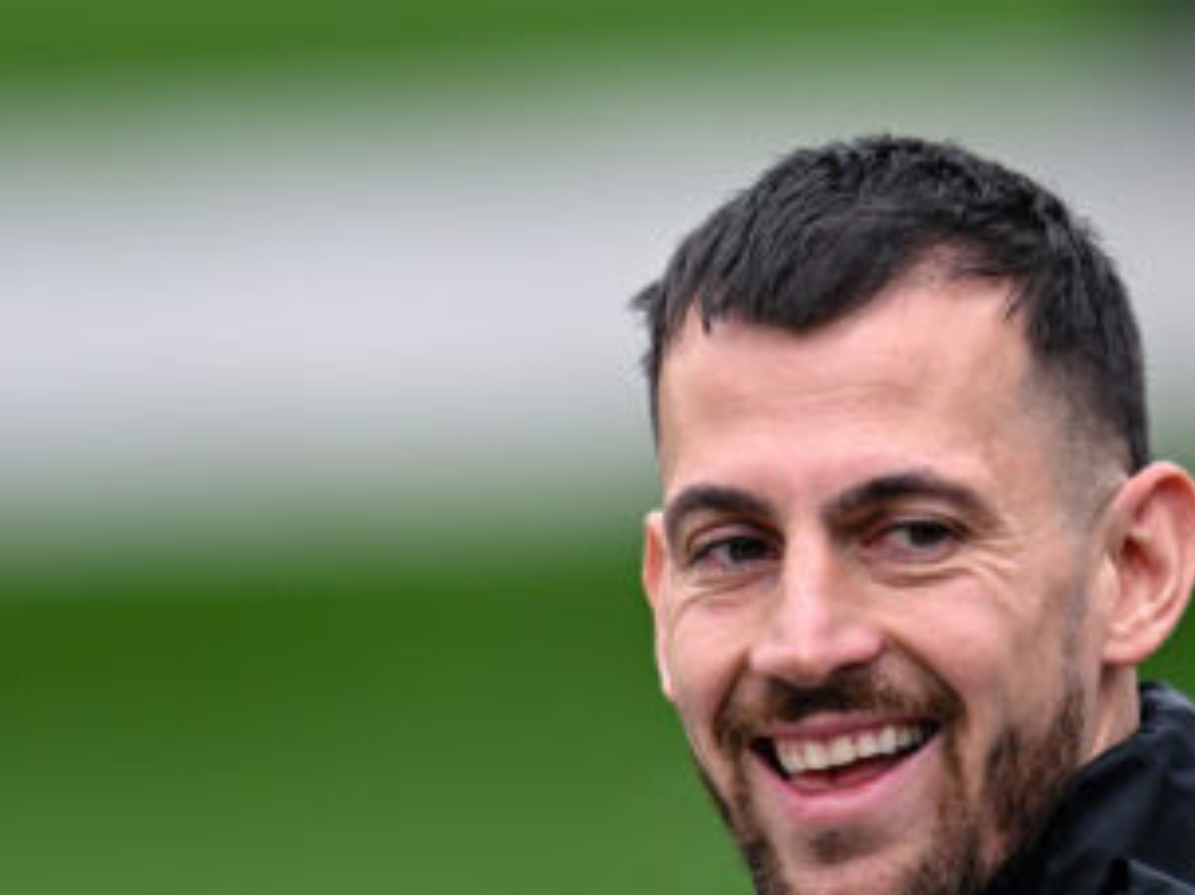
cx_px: 647
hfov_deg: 2.1
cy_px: 584
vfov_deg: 1.6
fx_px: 32852
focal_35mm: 952
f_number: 2.8
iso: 800
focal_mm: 400
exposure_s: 1/1000
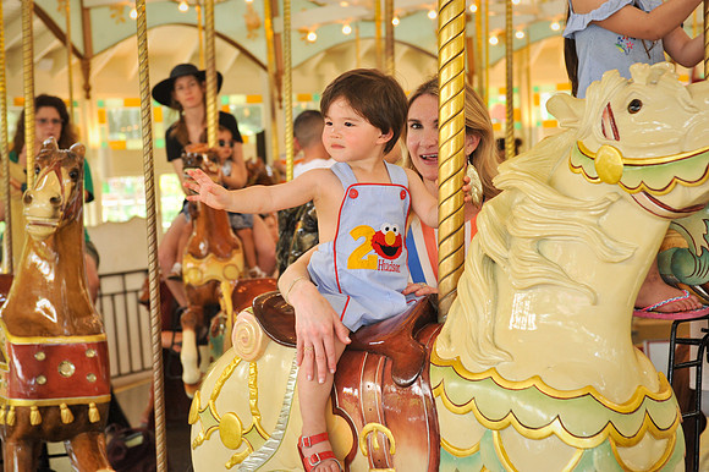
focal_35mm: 70
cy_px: 236
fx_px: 1378
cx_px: 354
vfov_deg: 19.4
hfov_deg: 28.9
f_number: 5.6
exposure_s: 1/160
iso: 1250
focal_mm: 70
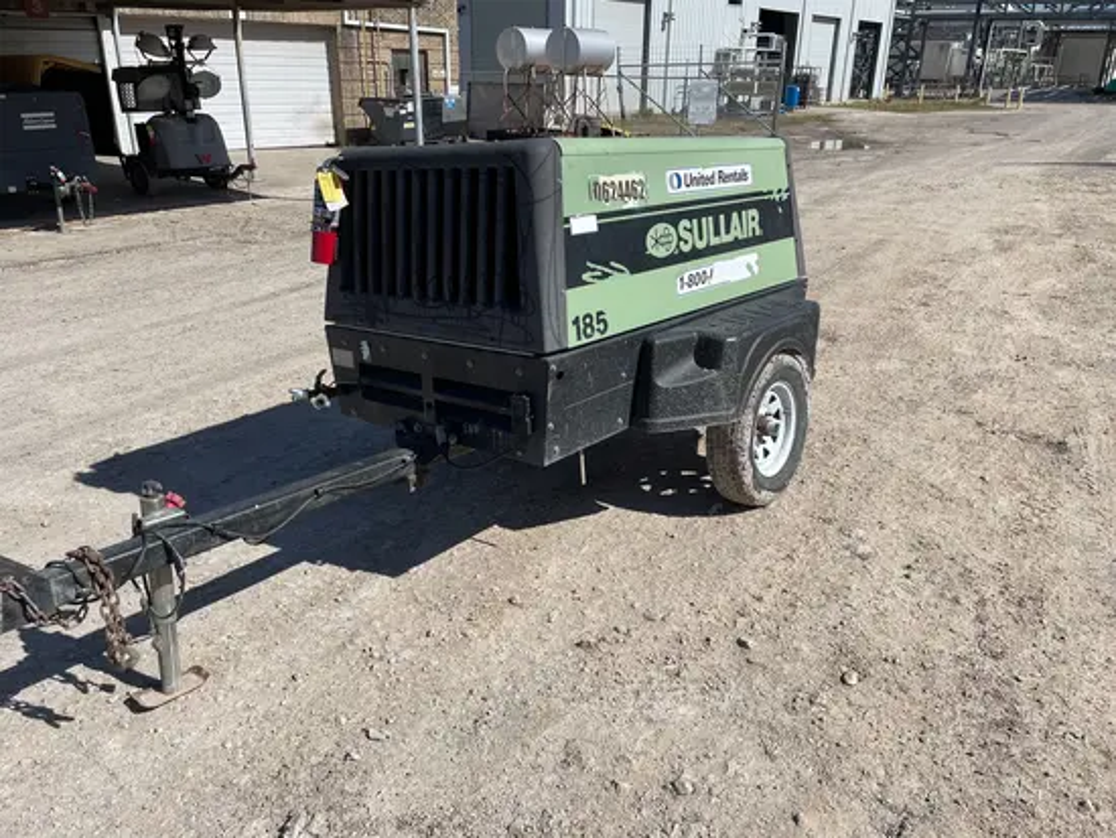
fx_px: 839
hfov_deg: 67.3
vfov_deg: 53.1
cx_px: 558
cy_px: 419
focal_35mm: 26
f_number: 1.6
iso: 32
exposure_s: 1/5556
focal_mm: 4.2
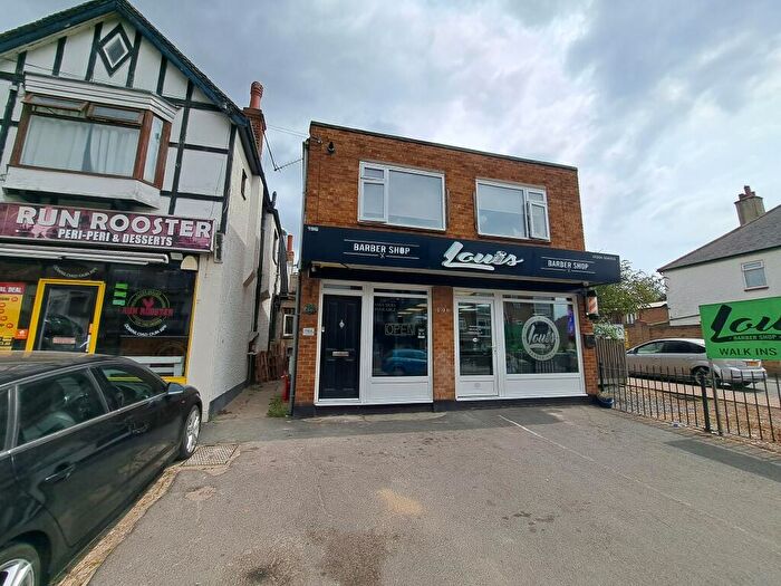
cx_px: 390
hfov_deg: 106.2
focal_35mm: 13
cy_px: 293
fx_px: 293
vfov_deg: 89.9
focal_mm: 1.74
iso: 50
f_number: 2.2
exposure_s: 1/2336
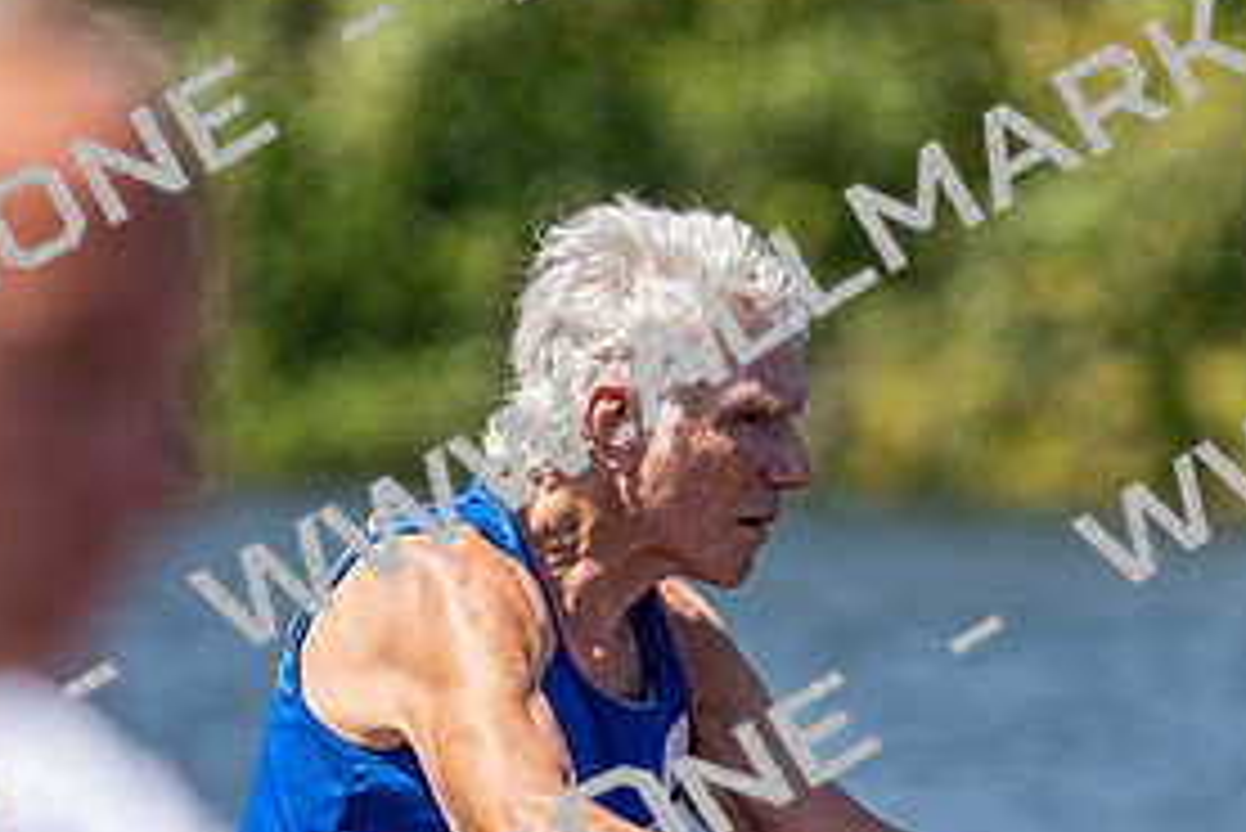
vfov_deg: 1.4
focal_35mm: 970
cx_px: 747
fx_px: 33589
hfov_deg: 2.1
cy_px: 659
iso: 320
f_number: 6.3
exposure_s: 1/2000
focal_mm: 463
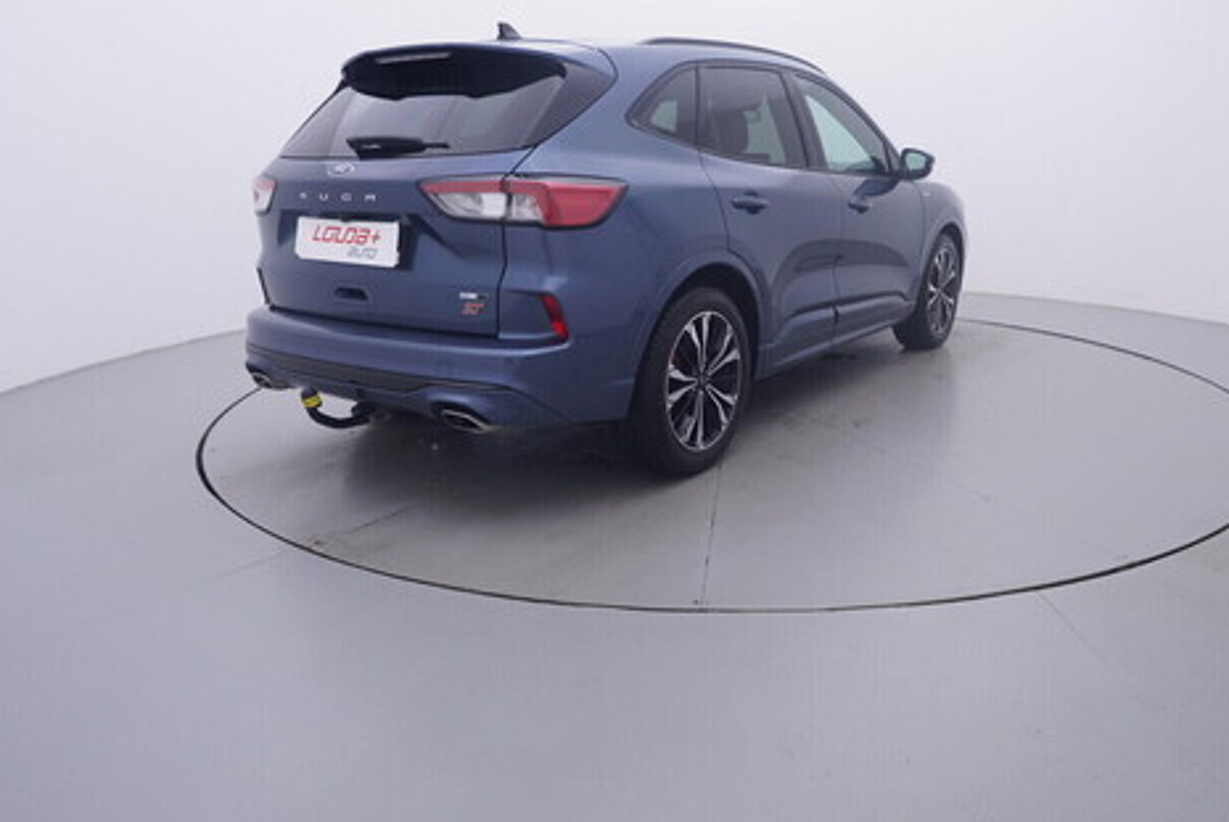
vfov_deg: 48.7
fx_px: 909
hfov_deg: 67.8
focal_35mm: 27
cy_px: 406
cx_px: 704
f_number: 5
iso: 200
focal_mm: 15
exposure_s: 1/80
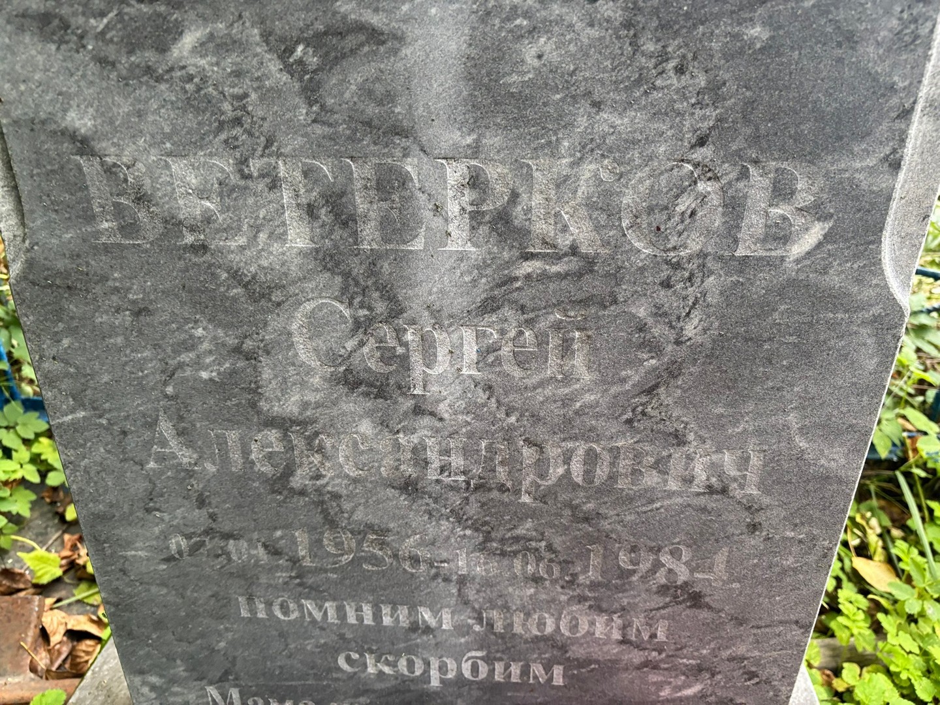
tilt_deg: -29.3
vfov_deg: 53.1
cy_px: 352
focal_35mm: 26
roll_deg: +1.0
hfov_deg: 67.3
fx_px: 706
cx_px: 470
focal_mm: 5.96
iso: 250
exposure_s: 1/60
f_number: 1.6
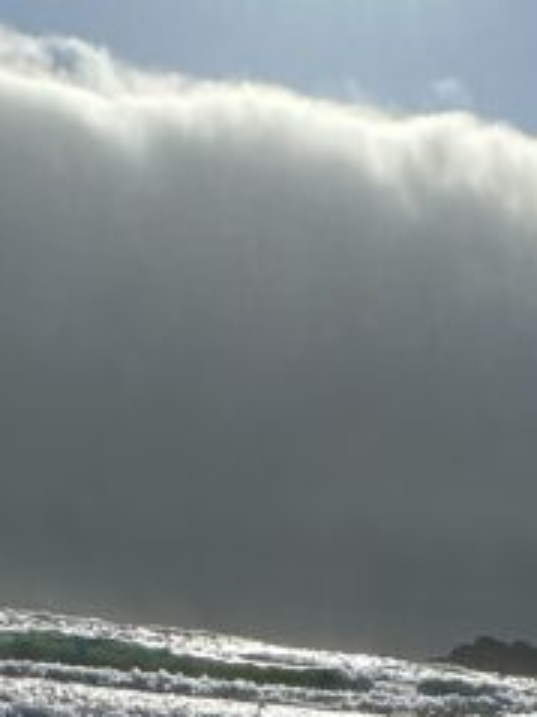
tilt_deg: -30.2
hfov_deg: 22.7
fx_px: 1242
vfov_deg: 19.7
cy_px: 1392
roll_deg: -7.1
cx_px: 618
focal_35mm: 60
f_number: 2.2
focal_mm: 2.22
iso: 50
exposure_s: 1/5051
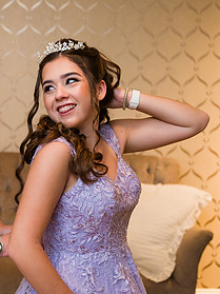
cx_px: 22
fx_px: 678
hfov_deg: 18.1
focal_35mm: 80
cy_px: 169
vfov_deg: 24.4
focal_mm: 40
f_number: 3.2
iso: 1600
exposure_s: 1/200
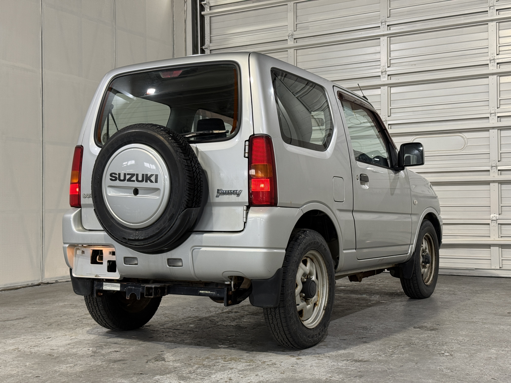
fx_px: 709
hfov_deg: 39.7
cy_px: 192
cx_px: 256
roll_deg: +0.6
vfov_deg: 30.3
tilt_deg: +0.9
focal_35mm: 48
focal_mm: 6.76
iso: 80
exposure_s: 1/60
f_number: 1.78
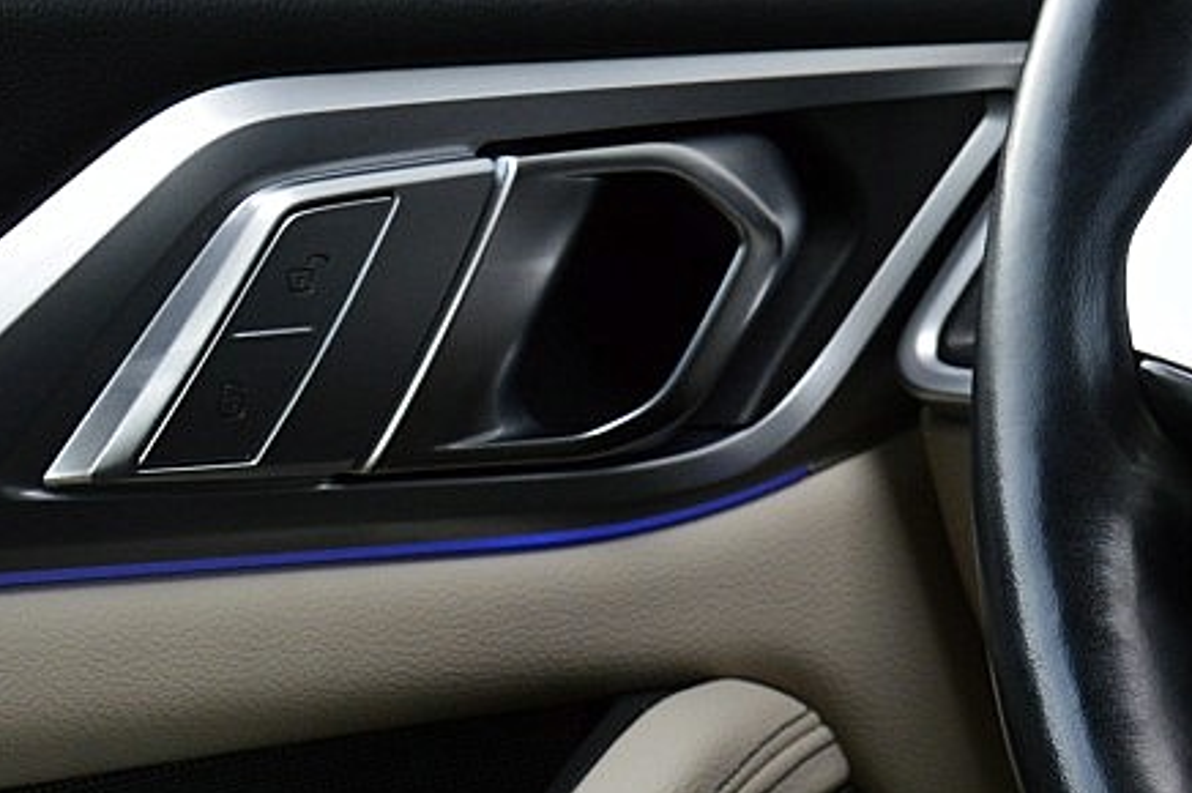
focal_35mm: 134
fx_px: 4433
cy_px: 246
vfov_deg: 10.2
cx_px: 1977
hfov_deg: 14.0
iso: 400
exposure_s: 1/80
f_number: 8
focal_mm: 24
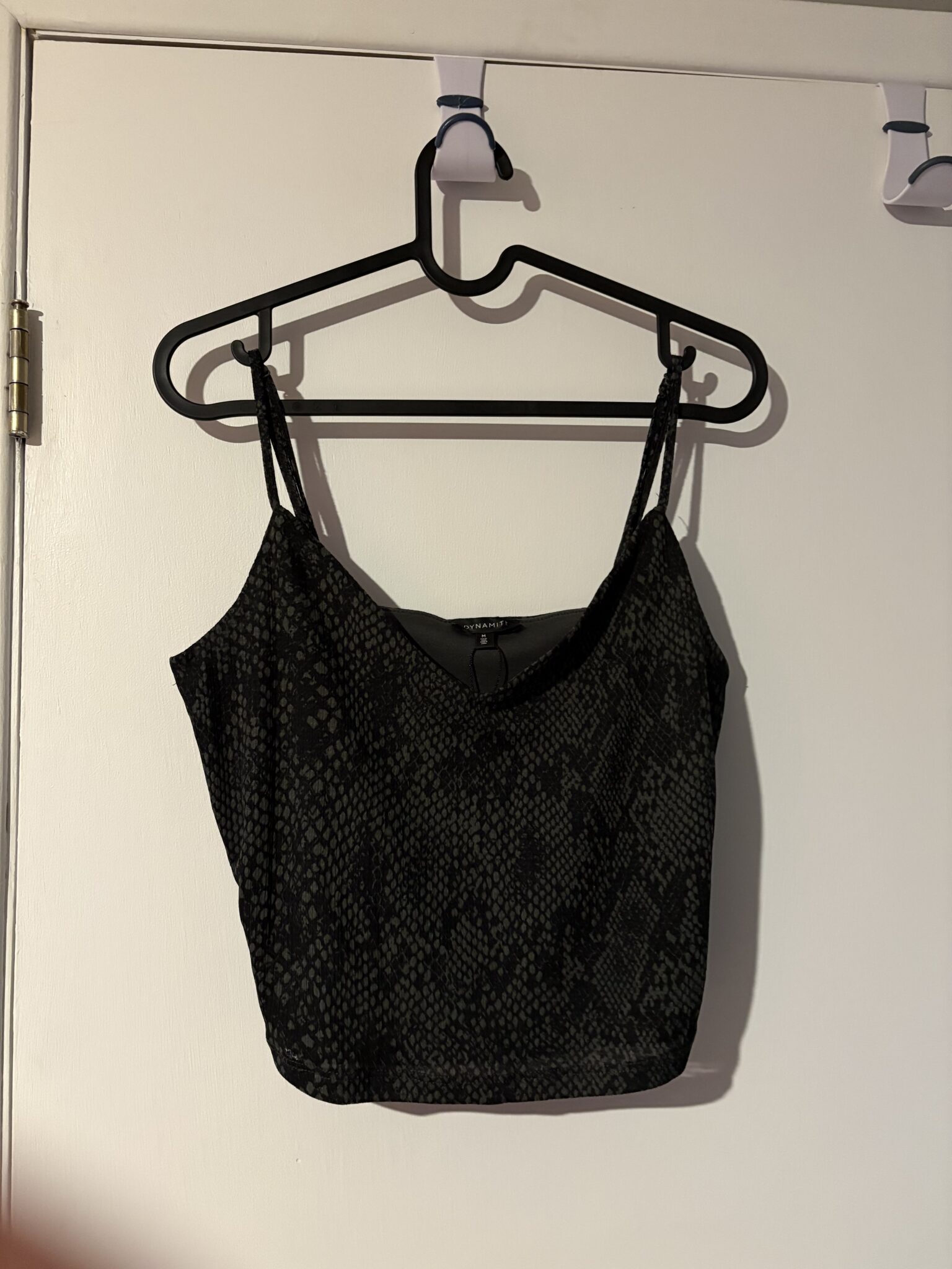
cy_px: 634
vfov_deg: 67.3
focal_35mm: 26
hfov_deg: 53.1
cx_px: 476
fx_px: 953
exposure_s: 1/30
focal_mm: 5.96
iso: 500
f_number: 1.6
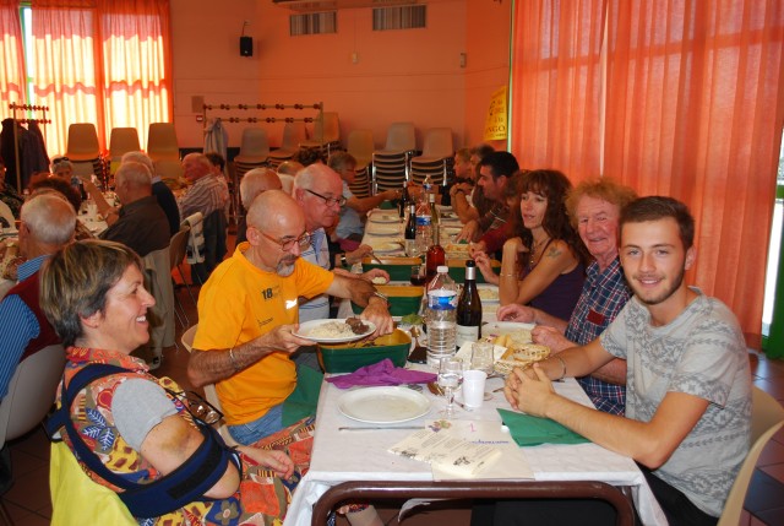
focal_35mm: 33
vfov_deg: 40.1
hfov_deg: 57.1
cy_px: 263
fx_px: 720
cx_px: 392
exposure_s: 1/60
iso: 200
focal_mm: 22
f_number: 4
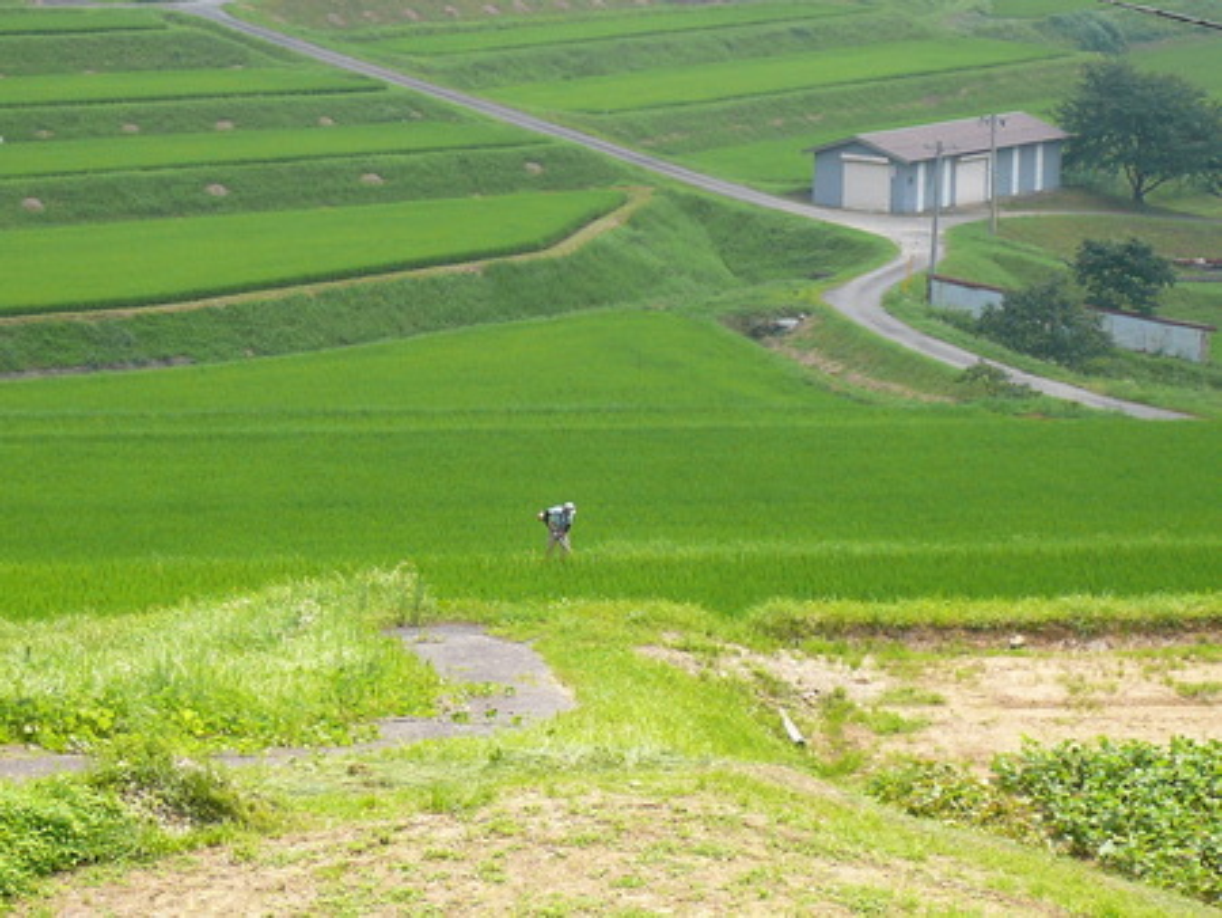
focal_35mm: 102
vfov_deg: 14.5
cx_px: 611
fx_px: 3603
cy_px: 459
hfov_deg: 19.3
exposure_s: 1/320
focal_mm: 11.2
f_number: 4.3
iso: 100
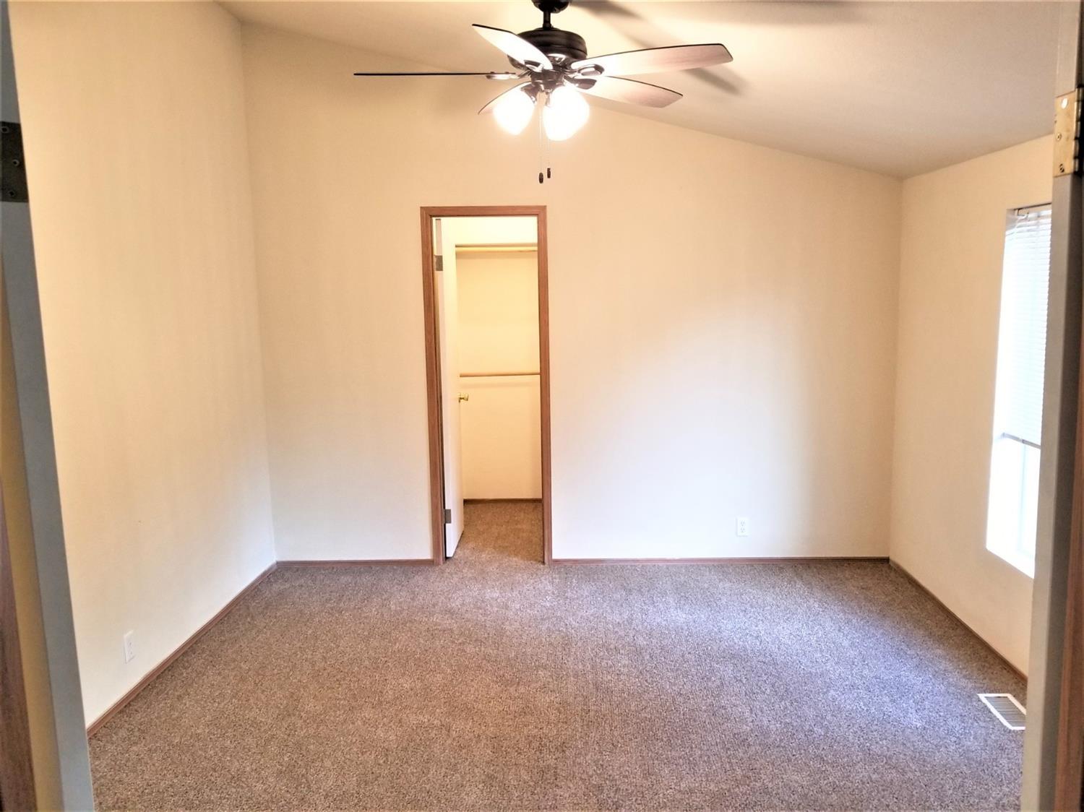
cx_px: 542
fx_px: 814
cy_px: 406
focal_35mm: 26
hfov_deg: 67.3
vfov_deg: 53.0
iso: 160
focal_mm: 4.3
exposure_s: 1/30
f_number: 1.7
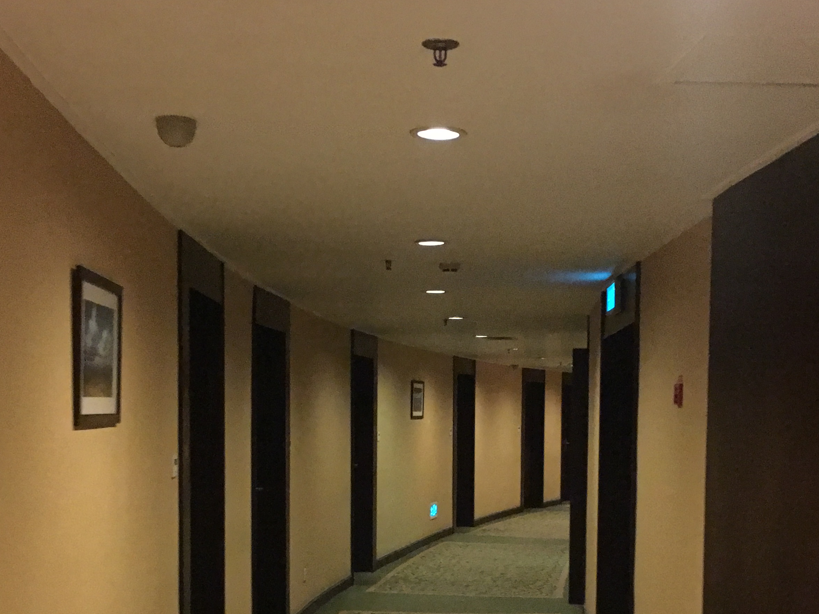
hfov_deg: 38.2
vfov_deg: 28.4
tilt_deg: -4.1
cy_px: 504
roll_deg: -1.8
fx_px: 1183
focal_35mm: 50
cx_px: 419
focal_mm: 4.15
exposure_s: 1/4
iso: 125
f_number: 2.2
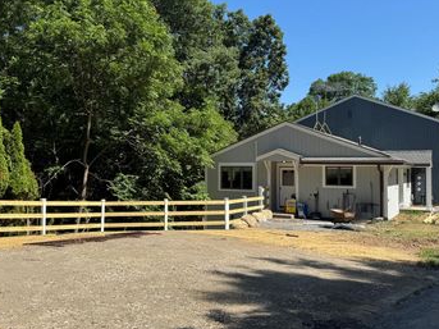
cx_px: 200
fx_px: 444
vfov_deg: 40.7
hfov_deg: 52.6
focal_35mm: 35
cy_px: 153
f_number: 1.78
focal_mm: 6.76
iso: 80
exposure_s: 1/3096
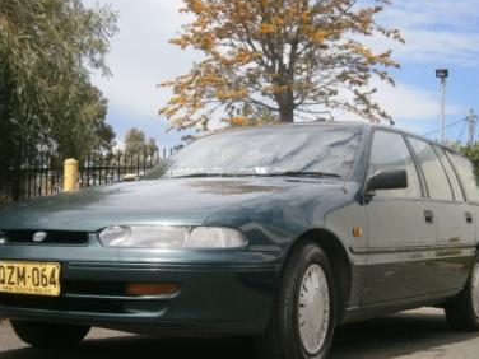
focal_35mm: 56
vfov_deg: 26.1
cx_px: 242
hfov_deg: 34.3
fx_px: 775
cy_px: 206
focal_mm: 8.3
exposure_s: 1/1000
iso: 80
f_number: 3.4
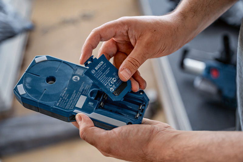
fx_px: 344
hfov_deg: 38.9
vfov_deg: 26.5
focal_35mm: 51
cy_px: 81
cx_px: 122
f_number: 3.5
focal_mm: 51
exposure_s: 1/125
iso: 500
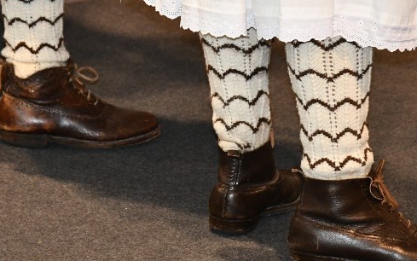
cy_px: 69
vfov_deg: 4.6
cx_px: 129
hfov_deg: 7.3
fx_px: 3274
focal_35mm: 288
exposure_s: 1/60
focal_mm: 90
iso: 2200
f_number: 5.6
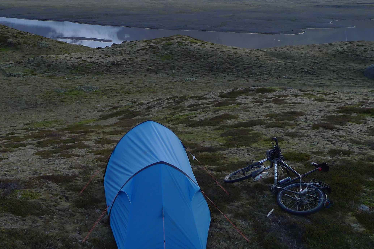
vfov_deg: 30.1
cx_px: 162
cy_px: 68
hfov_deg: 44.4
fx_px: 457
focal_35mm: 44
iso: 80
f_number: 2.8
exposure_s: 1/160
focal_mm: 5.1
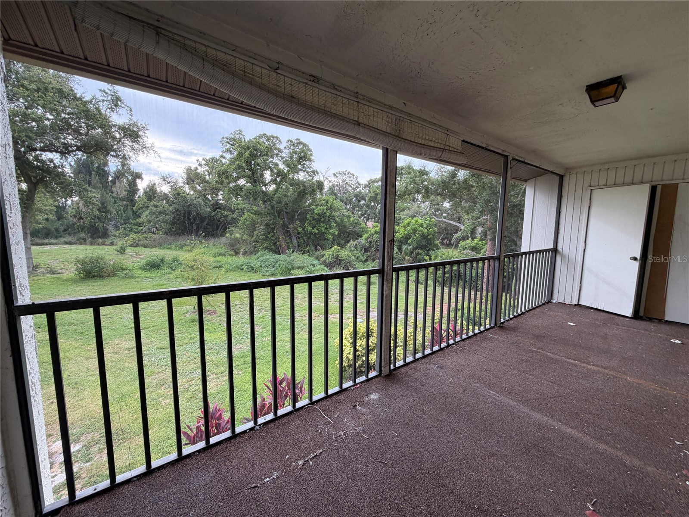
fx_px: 279
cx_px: 344
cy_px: 258
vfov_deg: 85.7
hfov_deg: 102.1
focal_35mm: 14
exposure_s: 1/121
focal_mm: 2.22
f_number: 2.2
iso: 64
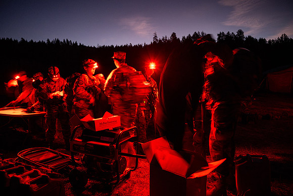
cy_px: 98
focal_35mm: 24
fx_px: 195
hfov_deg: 73.7
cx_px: 146
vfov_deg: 53.2
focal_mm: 24
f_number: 2.8
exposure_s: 1/5
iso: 4000
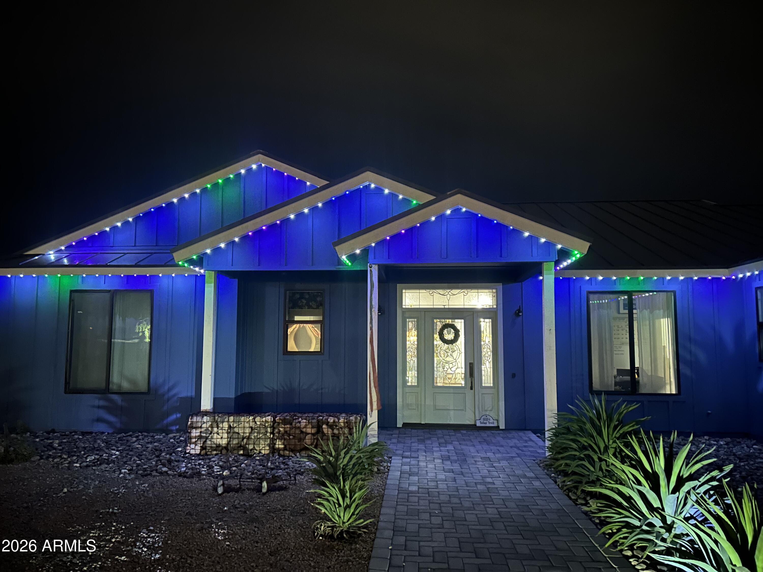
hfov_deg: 67.3
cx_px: 382
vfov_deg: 53.1
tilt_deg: +5.5
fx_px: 573
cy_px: 286
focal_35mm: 26
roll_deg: -0.2
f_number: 1.5
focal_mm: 5.7
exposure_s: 1/5
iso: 1000
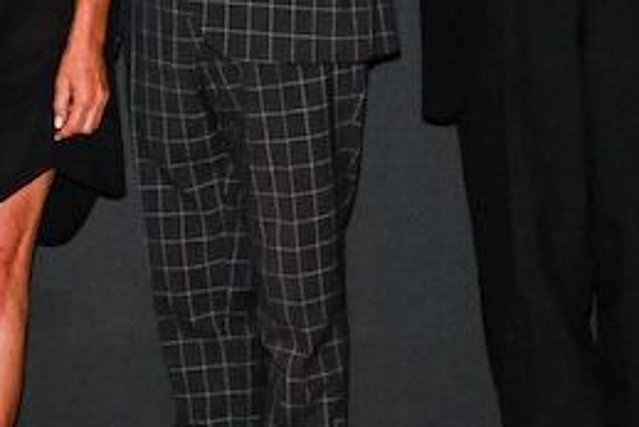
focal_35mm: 185
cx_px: -106
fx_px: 3285
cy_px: -359
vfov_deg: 7.2
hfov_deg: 10.9
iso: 1600
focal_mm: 24
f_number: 7.1
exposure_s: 1/200
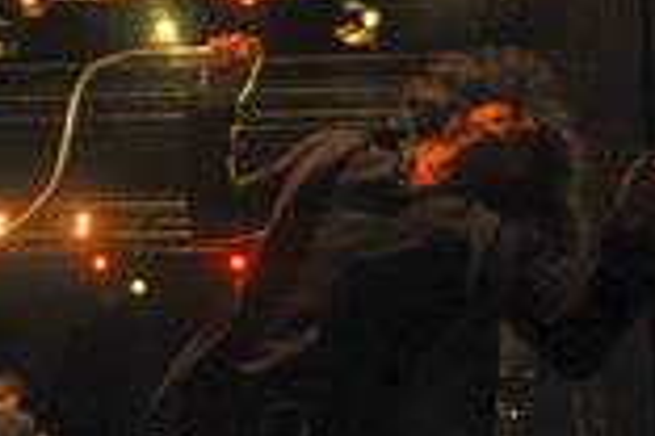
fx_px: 891
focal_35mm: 49
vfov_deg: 27.4
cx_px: 302
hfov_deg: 40.3
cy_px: 277
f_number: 2.8
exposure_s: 1/400
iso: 4000
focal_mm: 17
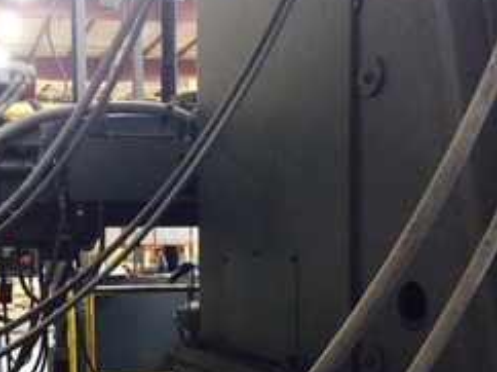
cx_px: 121
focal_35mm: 48
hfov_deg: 38.6
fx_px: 688
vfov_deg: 29.7
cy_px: 277
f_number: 2.2
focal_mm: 4.15
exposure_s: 1/17
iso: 320
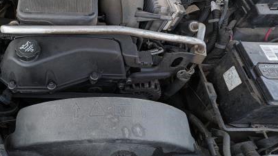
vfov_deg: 40.8
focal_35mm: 28
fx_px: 206
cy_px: 48
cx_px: 75
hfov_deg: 64.4
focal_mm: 1.95
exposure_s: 1/90.1
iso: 56
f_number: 2.2
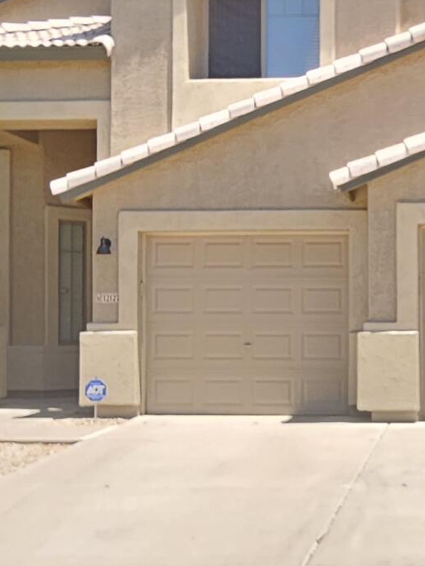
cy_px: 300
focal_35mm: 57
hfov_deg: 24.6
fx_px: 933
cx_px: 418
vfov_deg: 33.8
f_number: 2.2
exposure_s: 1/405
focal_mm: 2.2
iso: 50
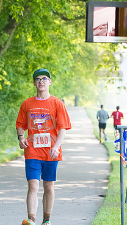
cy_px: 129
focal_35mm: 248
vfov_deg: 8.7
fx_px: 1485
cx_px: 42
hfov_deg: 4.9
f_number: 5.6
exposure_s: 1/1600
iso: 4000
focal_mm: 130
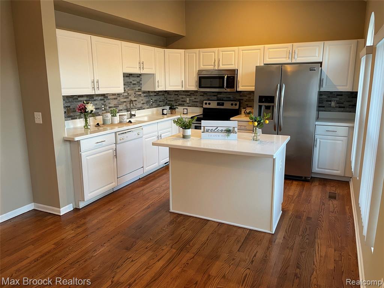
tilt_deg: -11.6
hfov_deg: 67.3
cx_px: 192
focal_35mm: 26
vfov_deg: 53.1
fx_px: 288
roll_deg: +0.5
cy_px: 144
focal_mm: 4.2
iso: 125
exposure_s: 1/60
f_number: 1.6
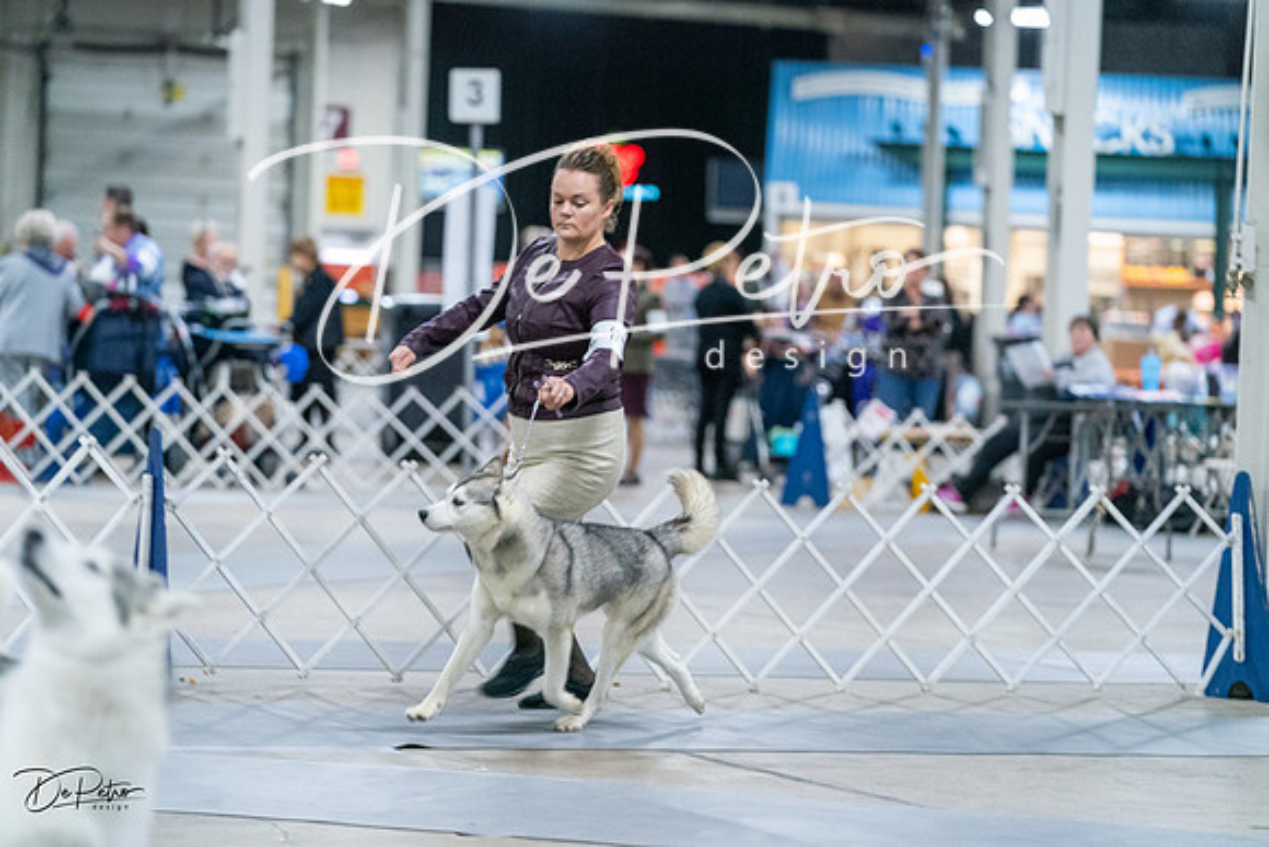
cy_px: 424
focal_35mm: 142
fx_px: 5006
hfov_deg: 14.4
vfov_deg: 9.7
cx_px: 634
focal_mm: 142
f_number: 3.5
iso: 6400
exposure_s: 1/200
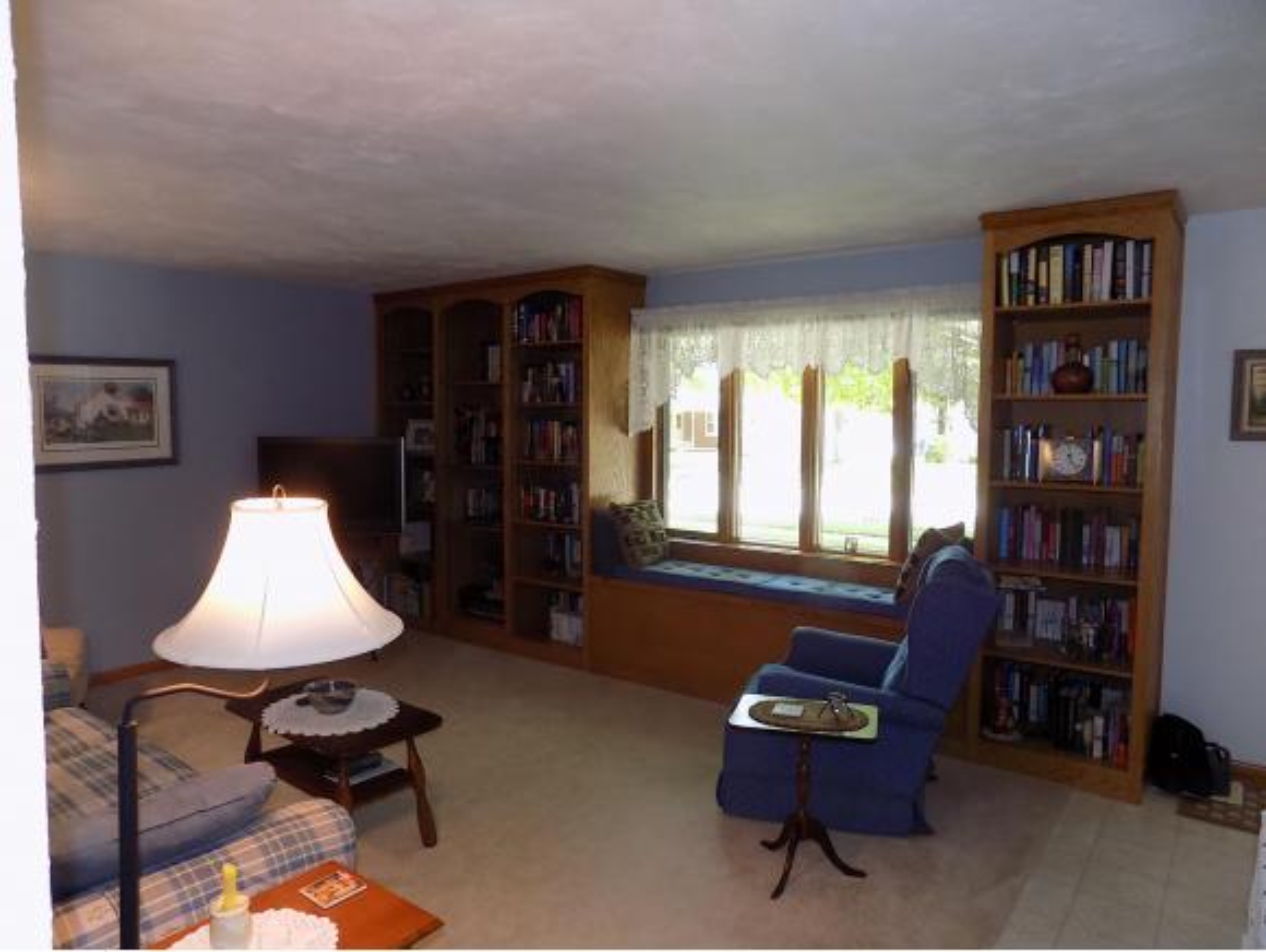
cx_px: 633
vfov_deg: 59.0
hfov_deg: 73.9
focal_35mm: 23
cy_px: 476
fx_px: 842
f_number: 3.1
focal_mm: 4
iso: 220
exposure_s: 1/30
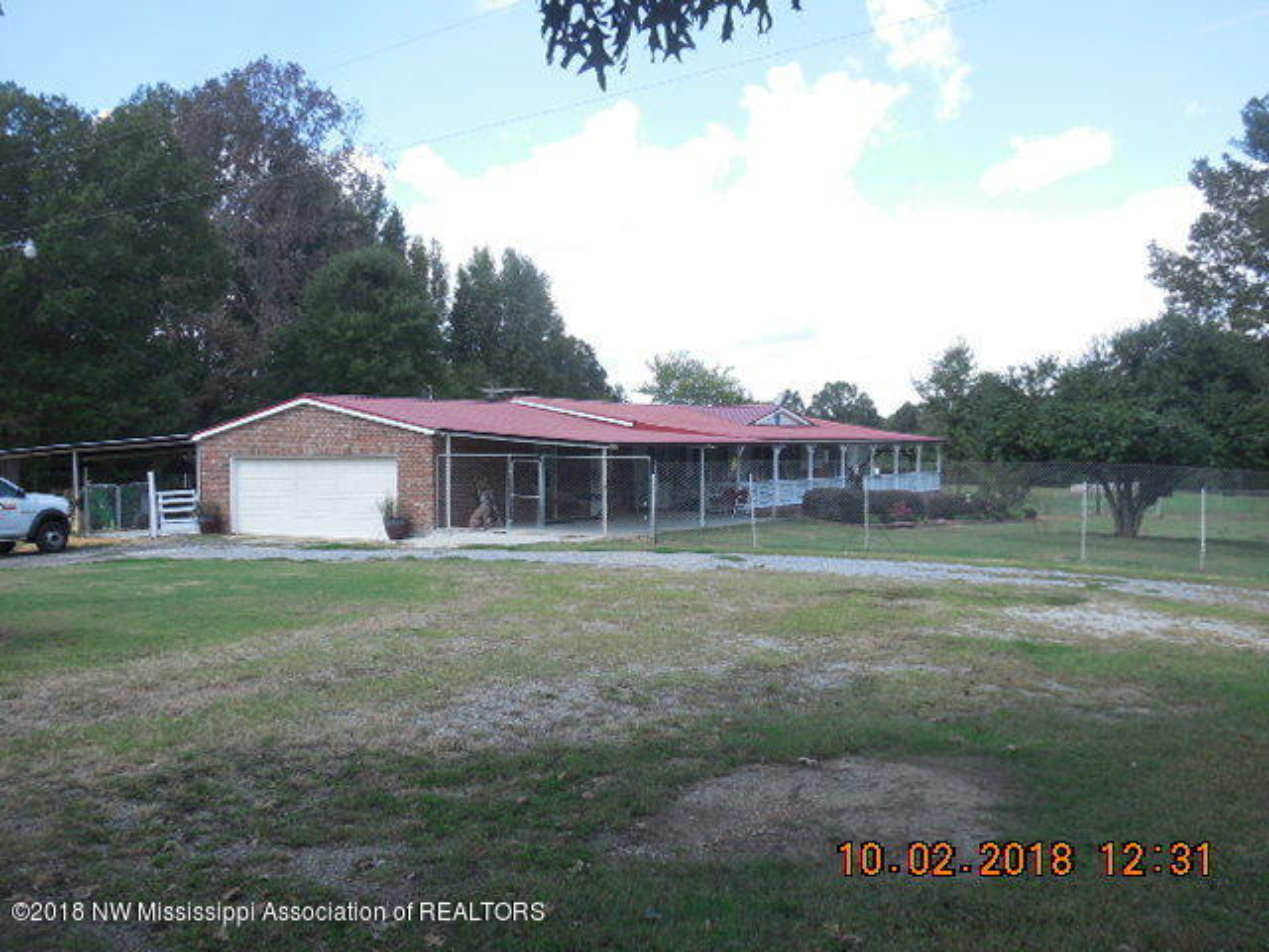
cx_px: 634
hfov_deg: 54.0
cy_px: 476
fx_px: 1246
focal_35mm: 34
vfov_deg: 41.8
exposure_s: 1/500
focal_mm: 6.1
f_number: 3.4
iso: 125
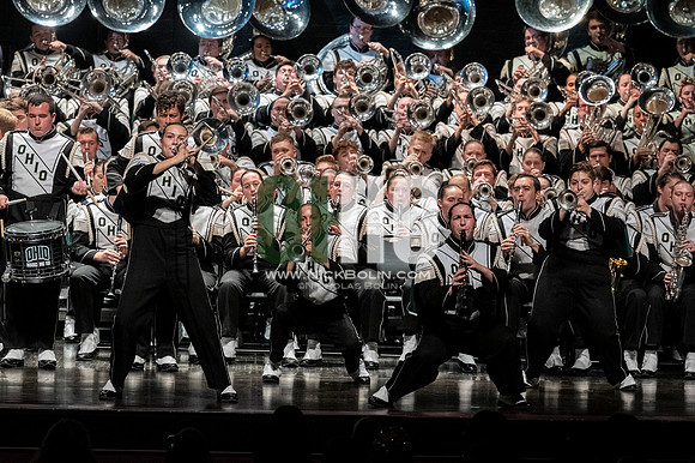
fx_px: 4187
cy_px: 232
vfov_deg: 6.3
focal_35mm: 217
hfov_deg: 9.5
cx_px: 348
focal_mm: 145
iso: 4000
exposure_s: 1/500
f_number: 4
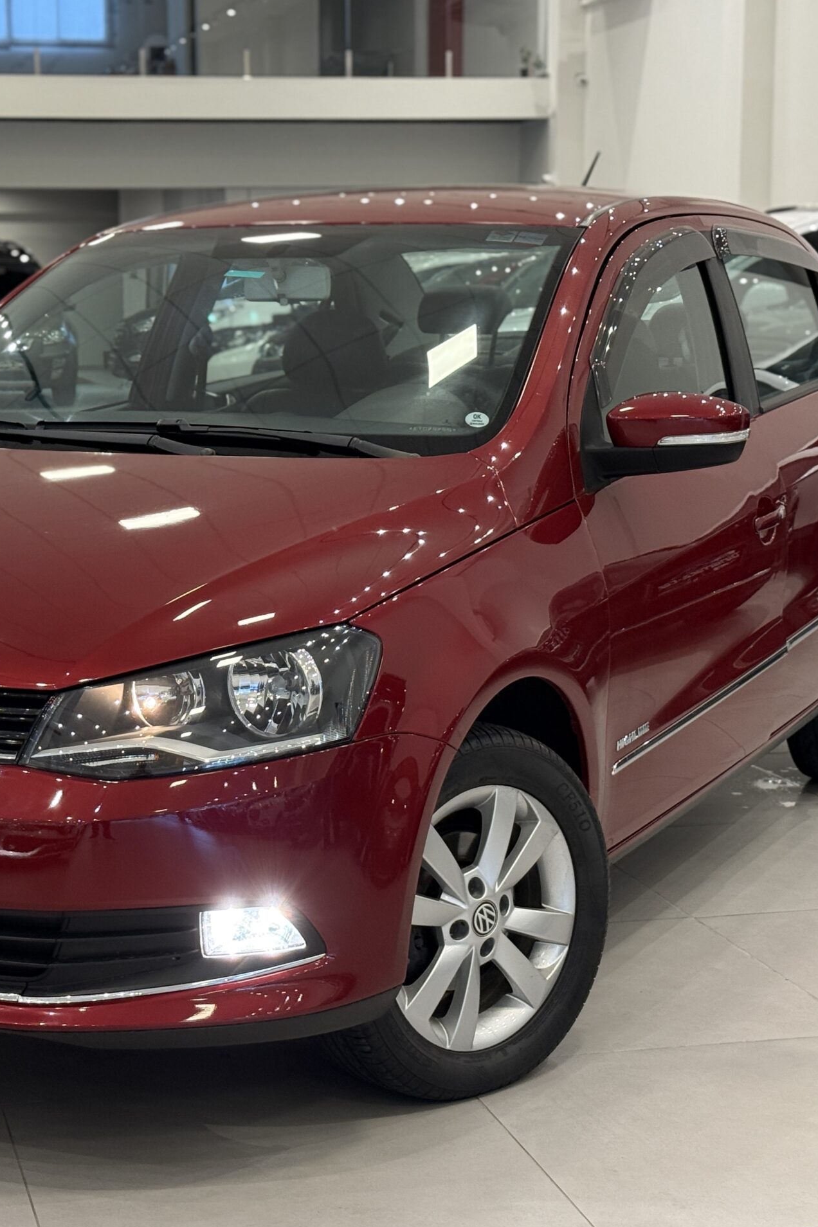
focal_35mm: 67
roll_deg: +0.7
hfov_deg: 20.2
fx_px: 2283
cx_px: 248
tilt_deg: -8.2
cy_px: 613
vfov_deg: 30.1
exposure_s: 1/40
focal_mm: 6.76
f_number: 1.78
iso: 200
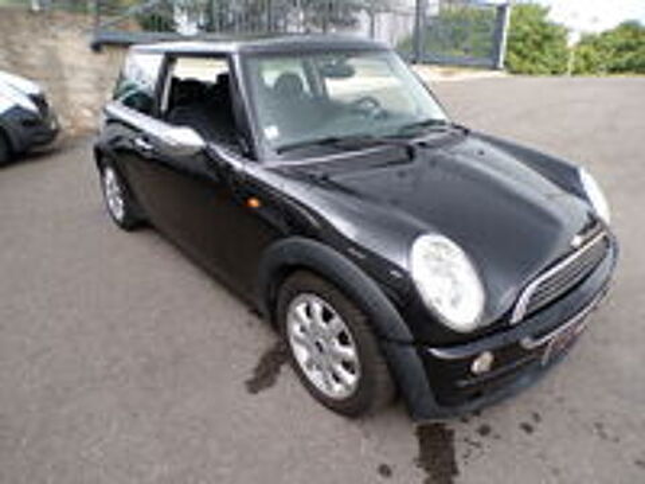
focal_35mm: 24
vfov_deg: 56.8
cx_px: 322
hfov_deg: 71.6
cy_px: 242
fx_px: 447
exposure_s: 1/70
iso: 100
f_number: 3
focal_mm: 4.3
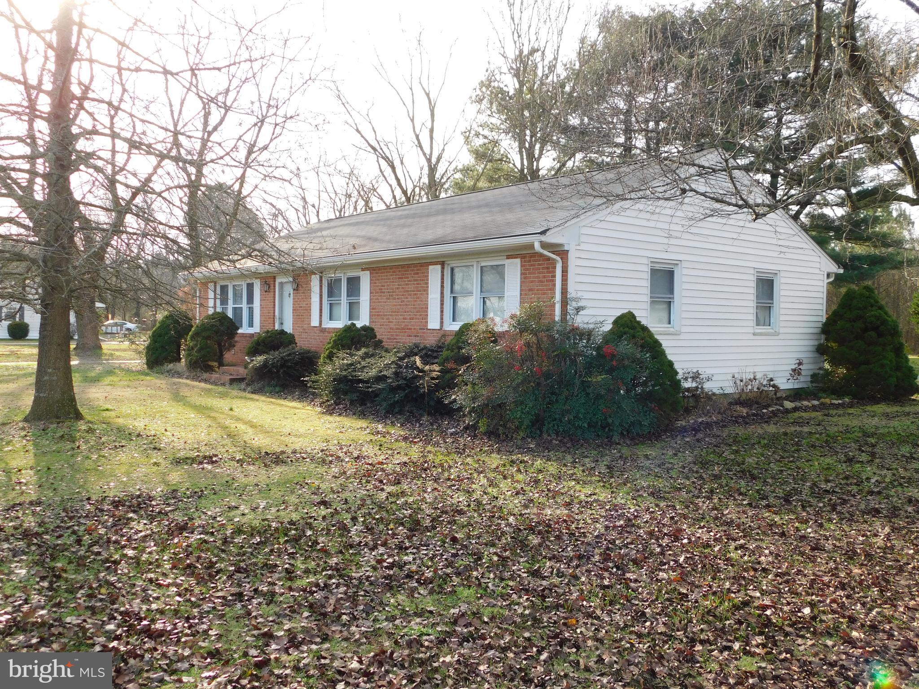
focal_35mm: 30
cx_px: 460
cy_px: 344
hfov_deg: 60.0
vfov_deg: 46.8
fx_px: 796
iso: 125
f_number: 3.2
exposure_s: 1/250
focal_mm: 5.3
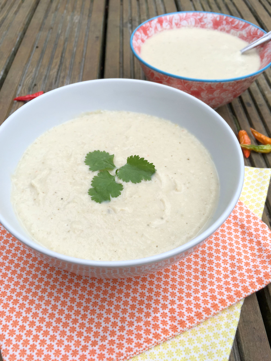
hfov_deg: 48.2
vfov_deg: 61.7
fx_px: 303
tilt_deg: -47.4
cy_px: 180
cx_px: 136
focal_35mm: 29
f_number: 2.2
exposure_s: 1/395
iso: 32
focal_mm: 4.15
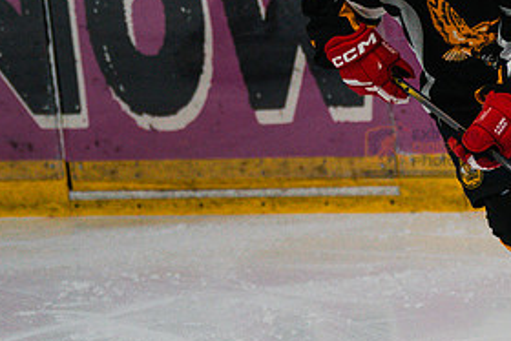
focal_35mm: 482
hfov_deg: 4.3
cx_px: 526
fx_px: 6845
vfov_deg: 2.9
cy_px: 205
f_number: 3.2
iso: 3200
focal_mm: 176
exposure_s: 1/1600
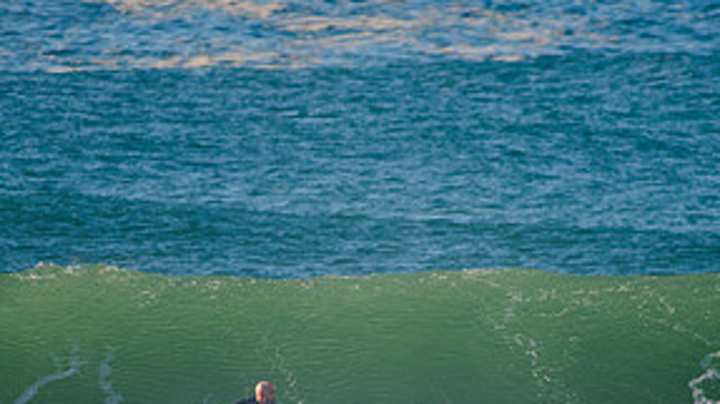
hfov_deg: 2.0
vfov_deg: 1.1
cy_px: 460
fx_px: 20224
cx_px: 354
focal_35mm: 1060
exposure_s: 1/1600
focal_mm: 500
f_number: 5.6
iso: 180
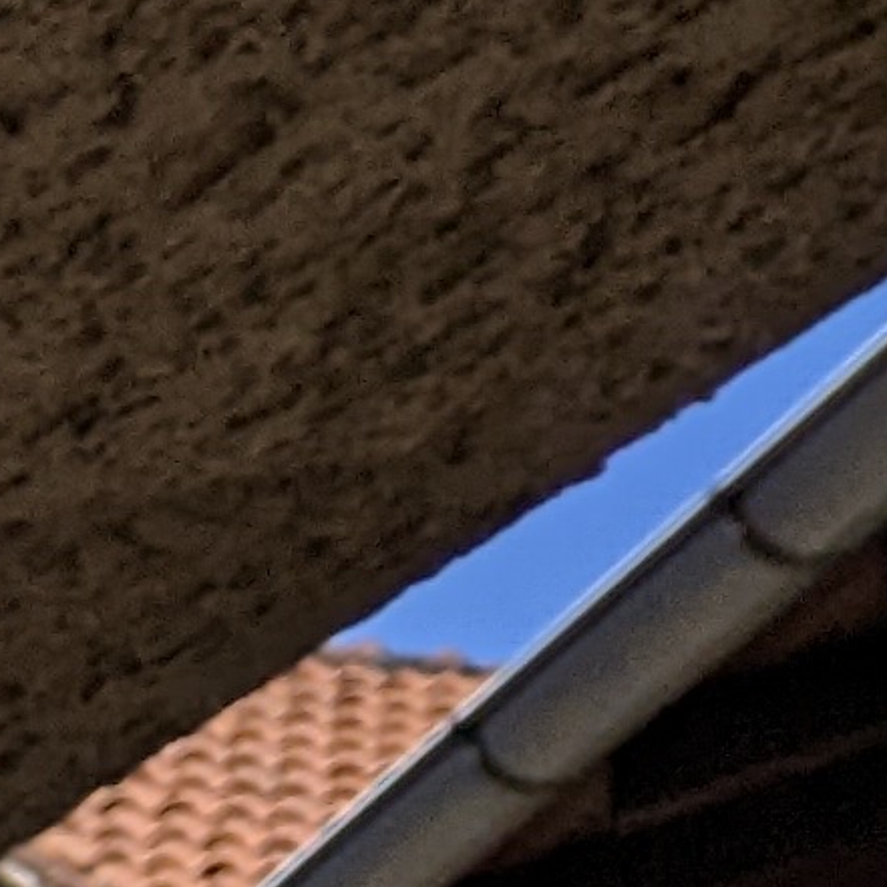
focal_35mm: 218
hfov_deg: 6.1
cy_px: 2548
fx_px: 6320
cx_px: -3146
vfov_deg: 7.2
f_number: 1.8
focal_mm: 4.44
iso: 49
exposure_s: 1/2132
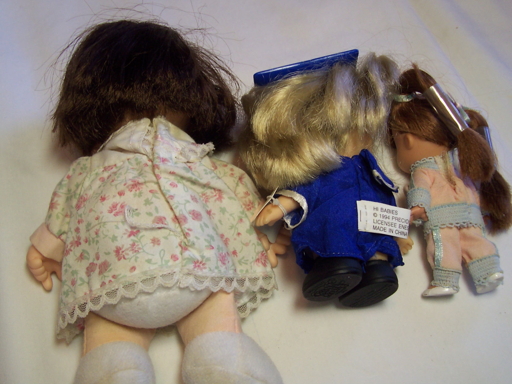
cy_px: 192
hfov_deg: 50.1
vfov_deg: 38.7
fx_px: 547
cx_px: 256
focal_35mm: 37
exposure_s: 1/45
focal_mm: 5.6
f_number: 2.8
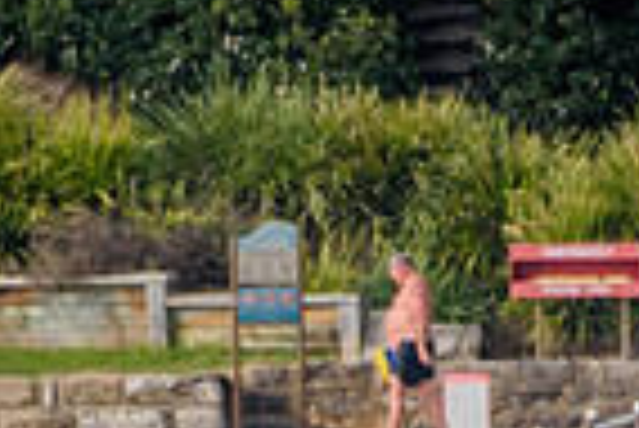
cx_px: 68
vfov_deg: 0.5
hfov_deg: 0.7
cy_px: 692
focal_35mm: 3057
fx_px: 54316
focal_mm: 500
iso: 320
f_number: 5.6
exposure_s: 1/2000
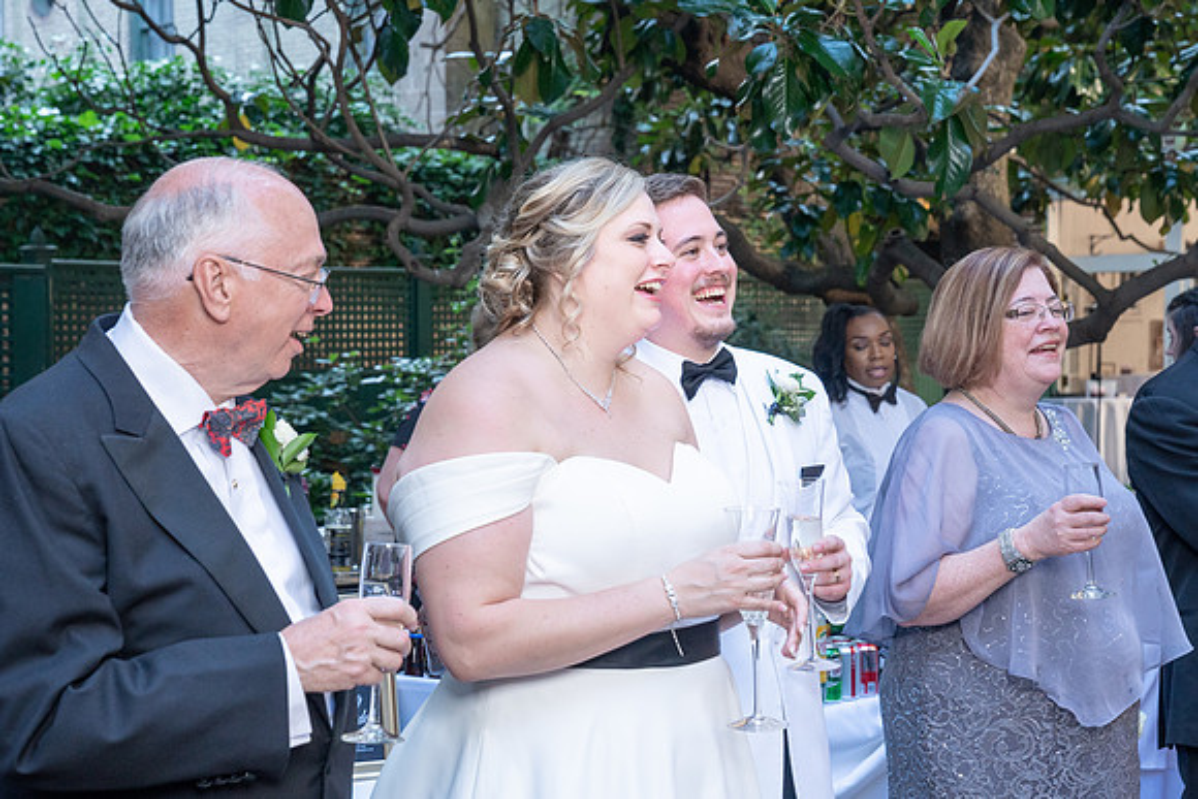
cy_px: 393
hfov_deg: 33.2
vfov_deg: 22.5
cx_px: 519
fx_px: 2007
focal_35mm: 60
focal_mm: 52
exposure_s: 1/250
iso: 1250
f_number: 5.6
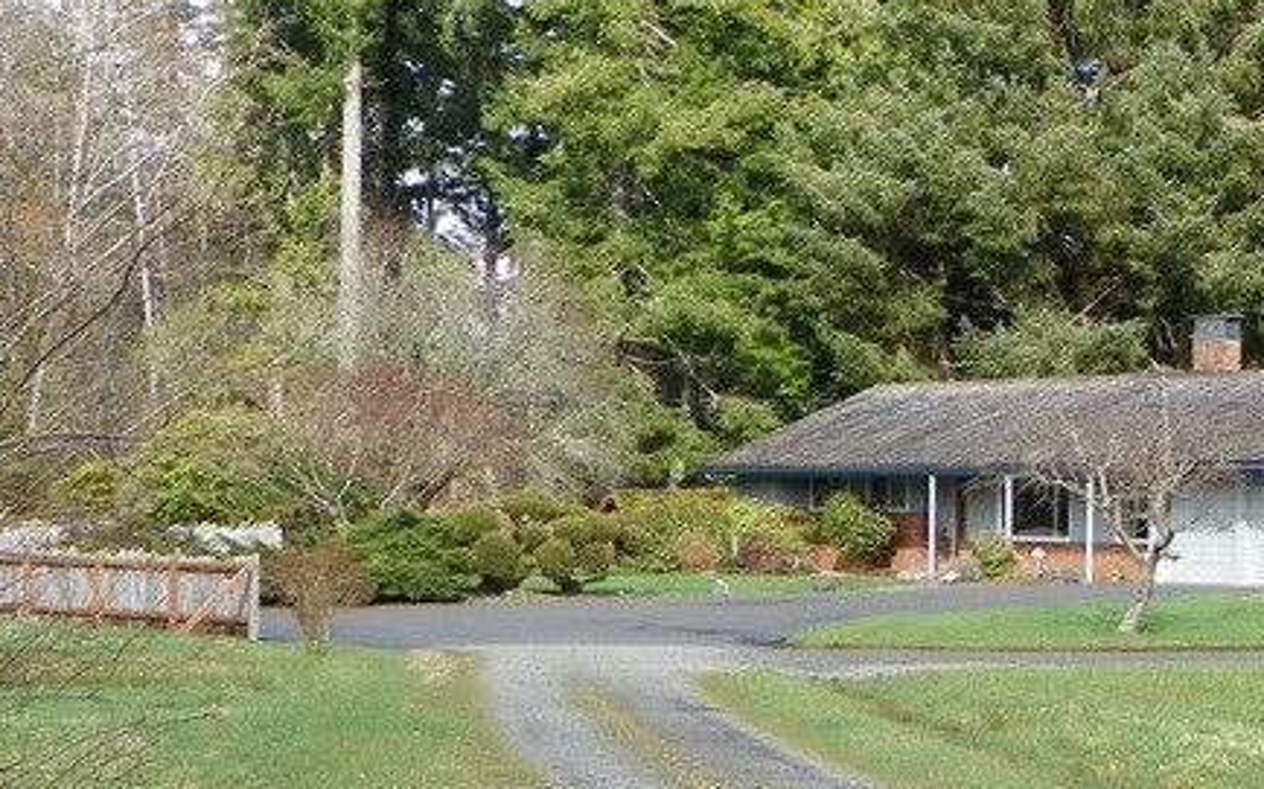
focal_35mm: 115
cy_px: 608
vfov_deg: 11.3
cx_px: 1407
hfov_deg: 17.5
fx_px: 3961
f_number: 4
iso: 64
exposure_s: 1/200
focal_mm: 8.2
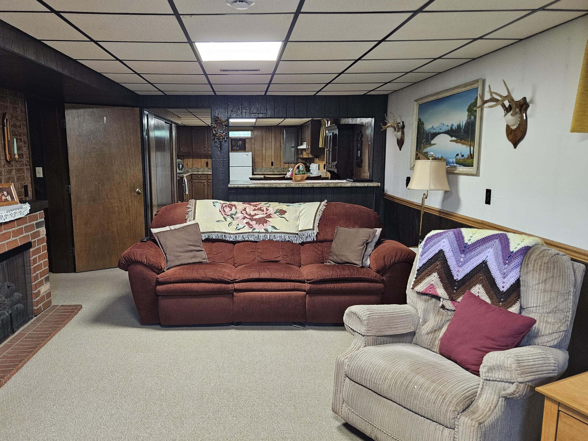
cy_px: 228
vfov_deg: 51.3
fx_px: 459
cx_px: 247
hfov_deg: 64.9
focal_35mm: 27
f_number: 1.8
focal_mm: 5.4
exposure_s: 1/120
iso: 640
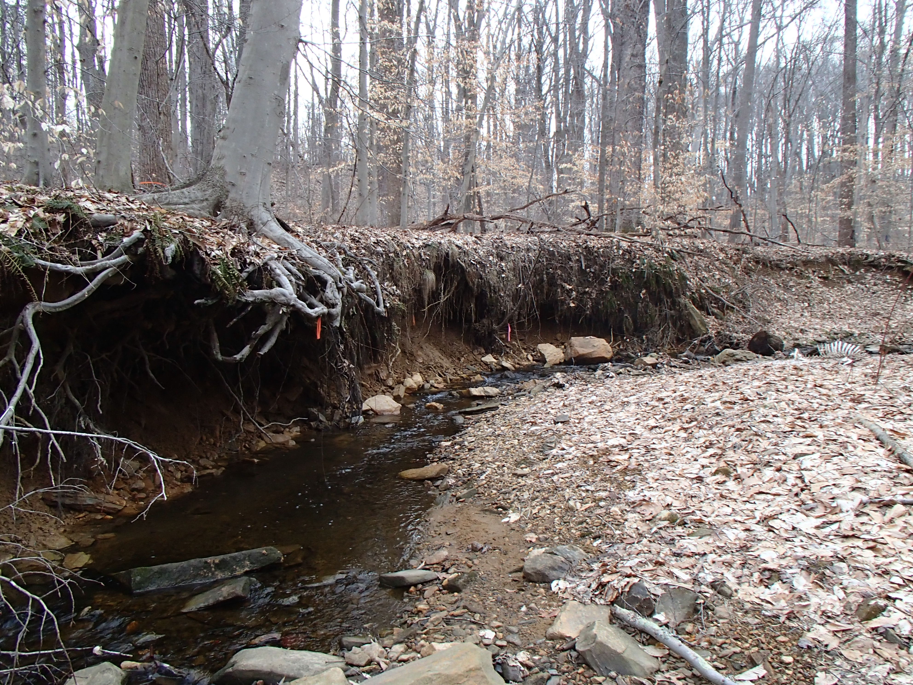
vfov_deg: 49.7
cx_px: 456
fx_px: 739
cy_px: 342
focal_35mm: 28
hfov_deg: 63.4
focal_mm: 5
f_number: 3.9
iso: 320
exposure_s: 1/30
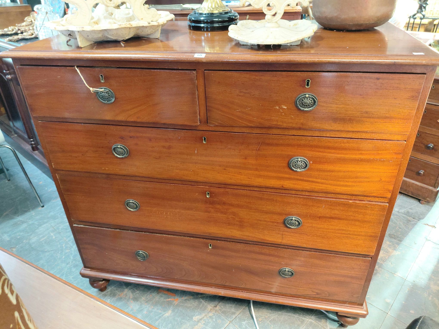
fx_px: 317
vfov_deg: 54.9
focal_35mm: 25
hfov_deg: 69.4
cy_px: 164
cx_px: 220
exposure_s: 1/25.1
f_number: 1.8
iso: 640
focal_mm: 4.69
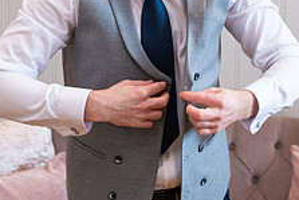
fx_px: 906
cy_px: 29
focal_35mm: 109
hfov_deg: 18.7
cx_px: 164
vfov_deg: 12.5
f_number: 3.5
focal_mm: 42
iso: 500
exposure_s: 1/160
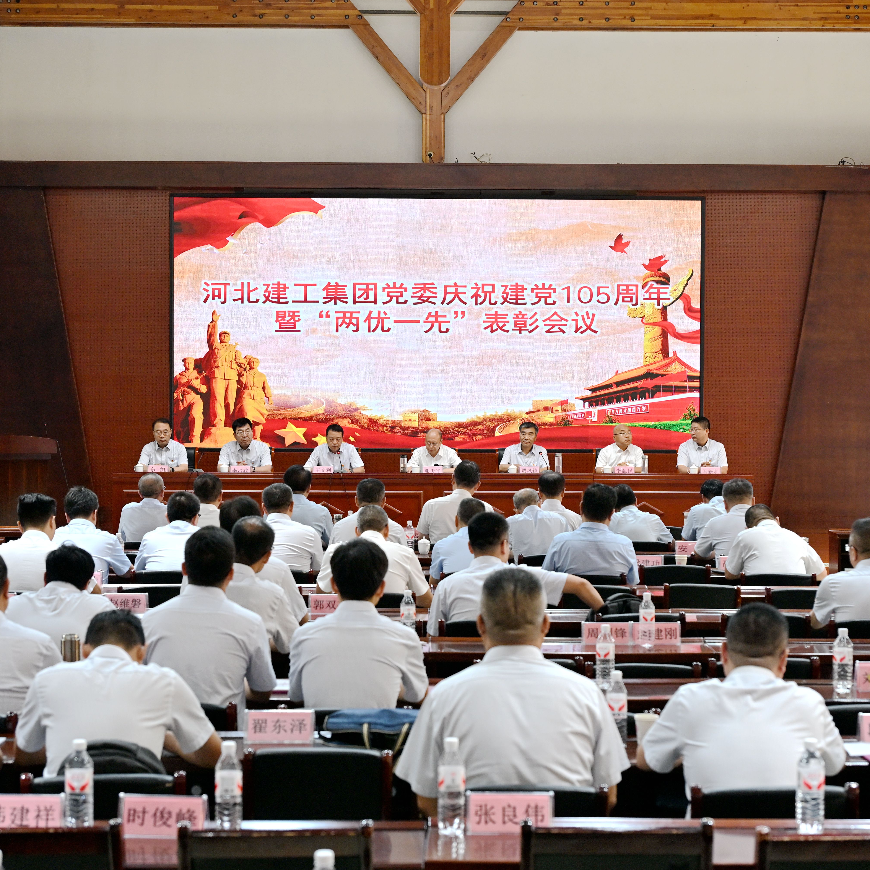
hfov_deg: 26.9
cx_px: 457
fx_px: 1820
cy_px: 434
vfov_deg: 26.9
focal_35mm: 64
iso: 720
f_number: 4
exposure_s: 1/125
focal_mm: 50
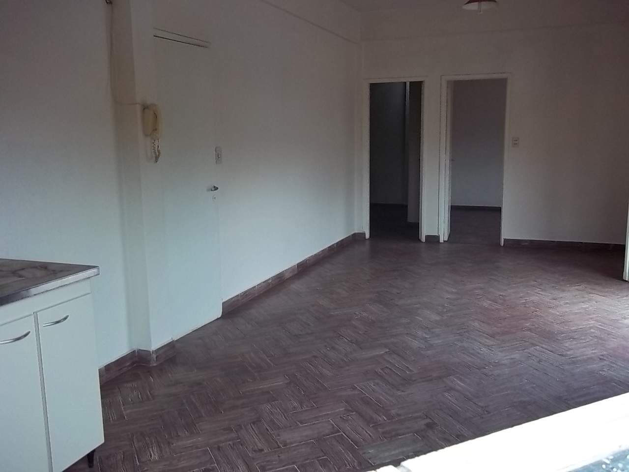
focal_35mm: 32
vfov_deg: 44.2
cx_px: 314
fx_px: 581
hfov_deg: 56.8
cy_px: 236
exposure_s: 1/30
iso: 157
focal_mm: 5.7
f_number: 2.9
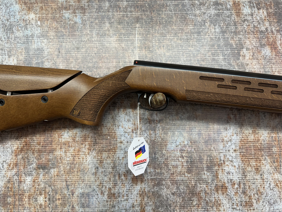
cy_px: 106
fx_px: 196
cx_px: 141
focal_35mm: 24
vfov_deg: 56.8
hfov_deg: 71.6
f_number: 1.8
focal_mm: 6.9
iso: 160
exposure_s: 1/100
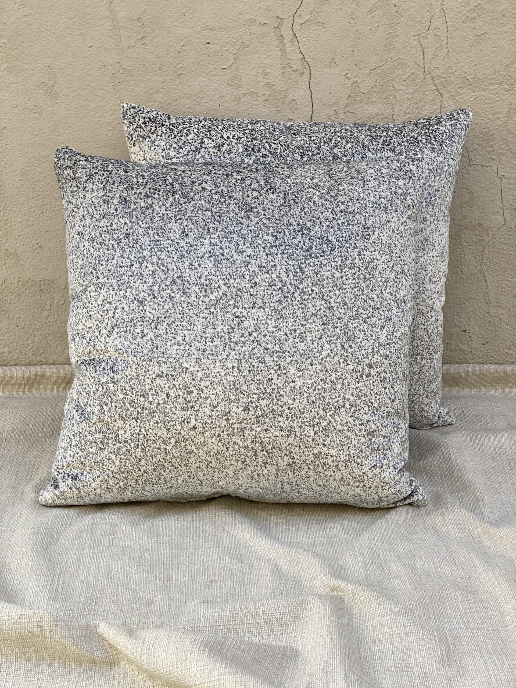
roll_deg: +0.5
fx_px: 1034
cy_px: 344
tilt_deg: -19.0
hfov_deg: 28.0
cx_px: 258
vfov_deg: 36.8
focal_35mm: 52
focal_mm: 6
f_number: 2
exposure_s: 1/285
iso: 20
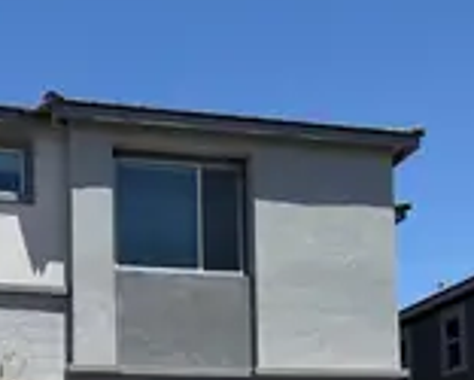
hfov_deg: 31.2
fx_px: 842
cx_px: 161
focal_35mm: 60
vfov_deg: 23.6
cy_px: 432
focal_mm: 6.76
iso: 80
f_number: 1.78
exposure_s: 1/4975
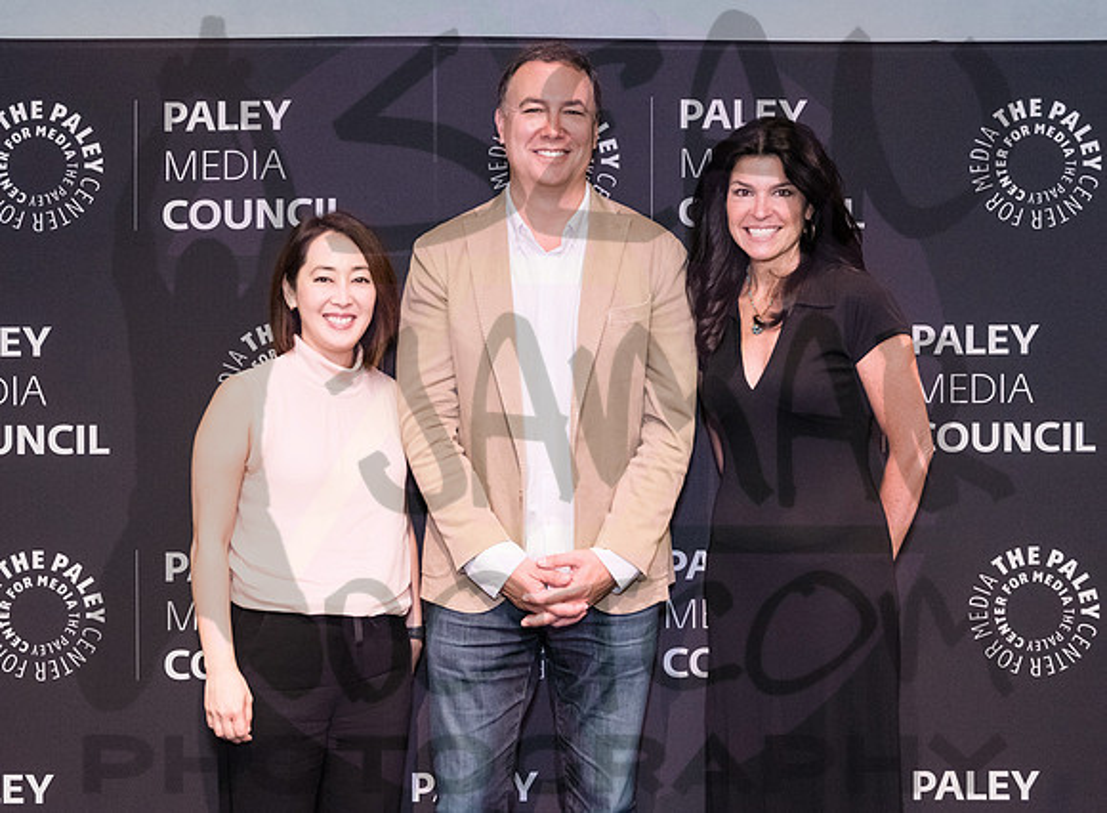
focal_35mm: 45
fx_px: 1416
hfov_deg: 42.7
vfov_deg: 32.0
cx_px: 538
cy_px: 381
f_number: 4.5
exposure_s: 1/400
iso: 4000
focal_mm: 38
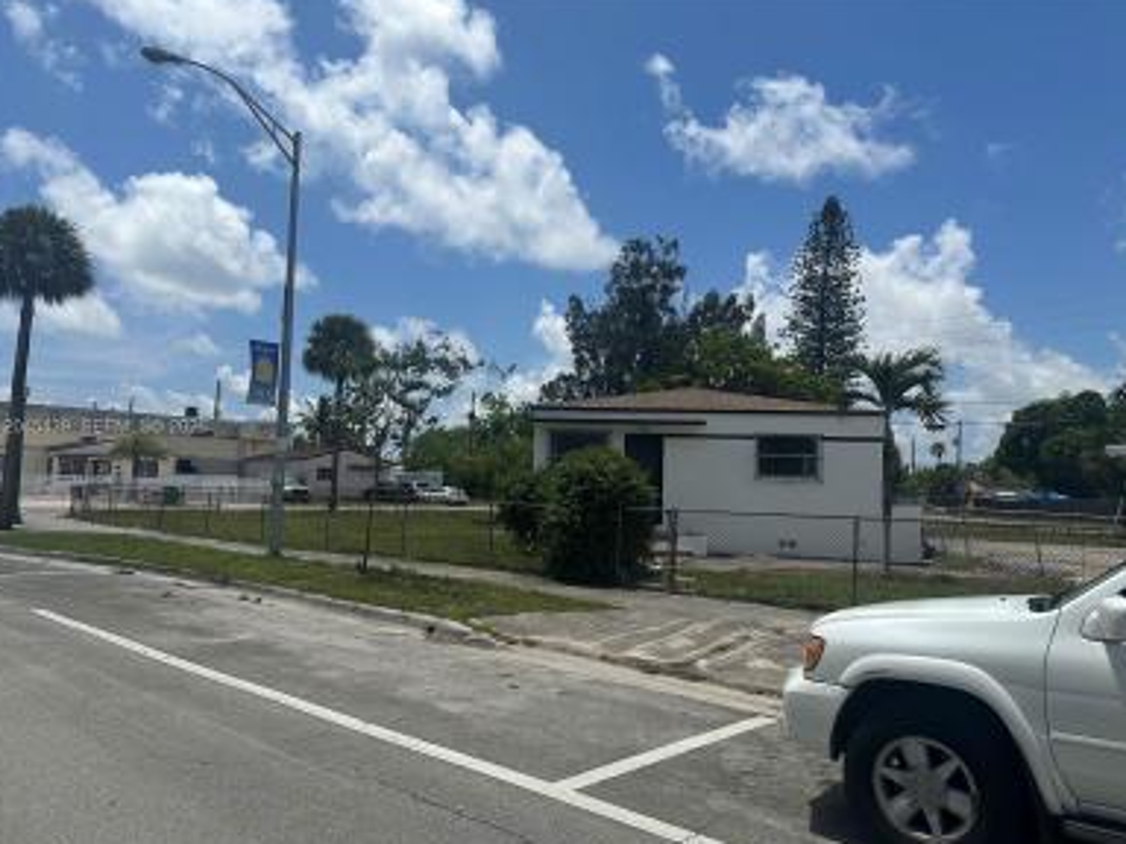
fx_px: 813
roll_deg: -0.6
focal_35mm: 25
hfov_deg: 69.4
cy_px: 428
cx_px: 566
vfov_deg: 54.9
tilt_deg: +5.7
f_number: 1.78
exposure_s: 1/8929
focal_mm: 6.86
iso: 80
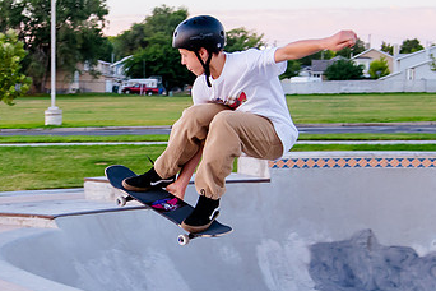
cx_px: 90
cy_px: 159
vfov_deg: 14.2
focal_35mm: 96
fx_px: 1163
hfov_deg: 21.0
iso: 1250
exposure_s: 1/250
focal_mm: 35
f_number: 4
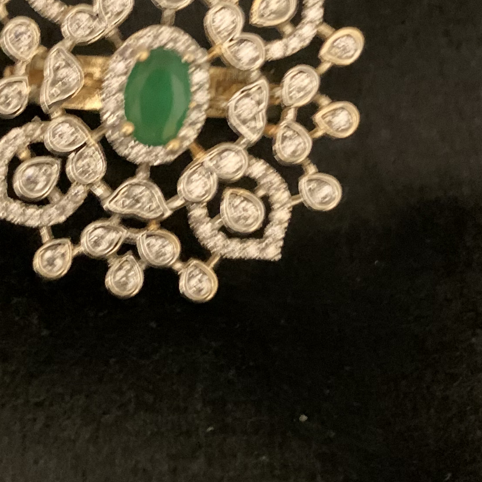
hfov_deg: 20.6
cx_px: 205
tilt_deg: -60.6
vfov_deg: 20.5
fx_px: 1323
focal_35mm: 84
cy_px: 136
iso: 1250
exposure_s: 1/14
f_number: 1.8
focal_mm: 4.25
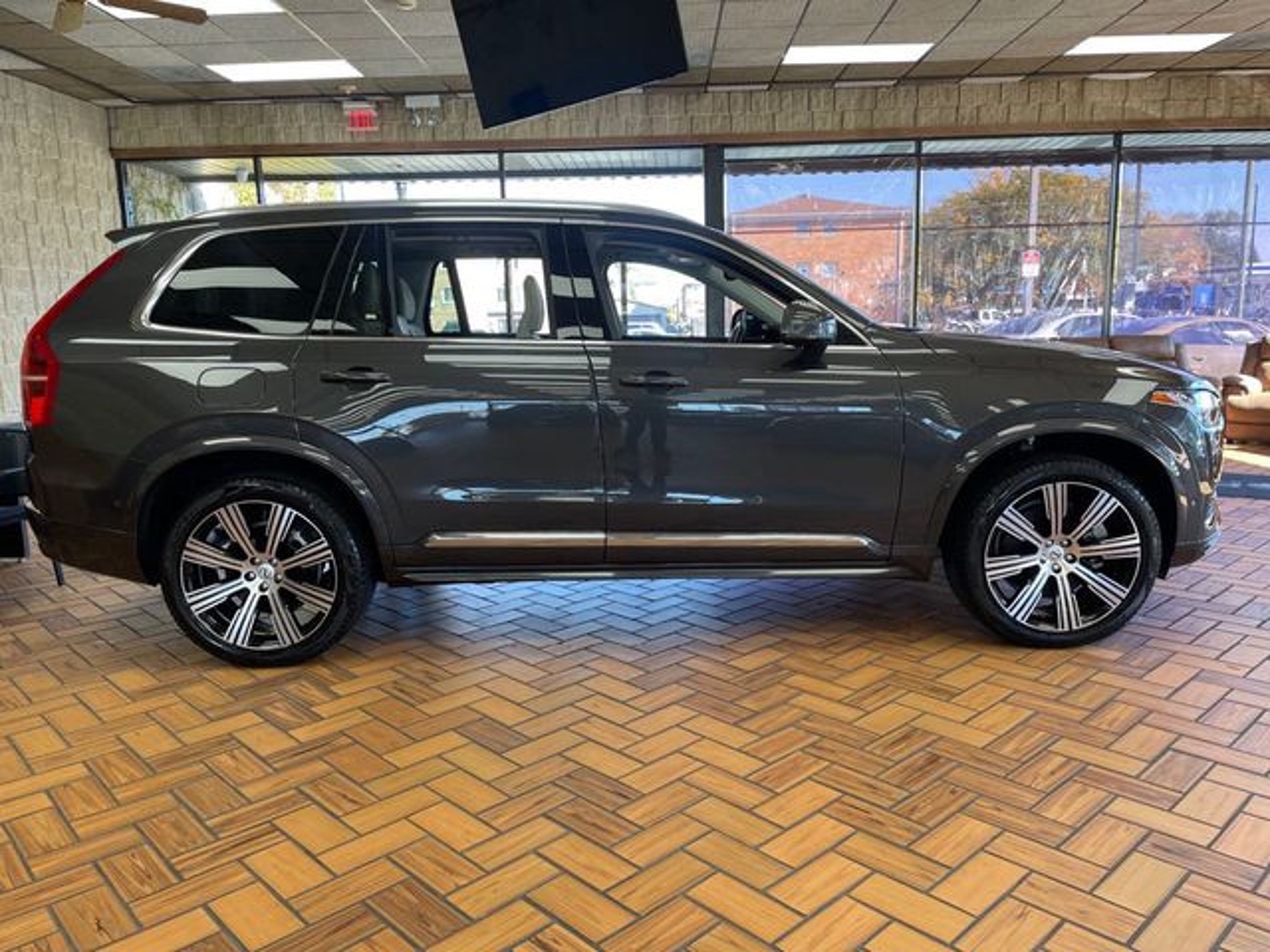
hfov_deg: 67.3
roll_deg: +2.3
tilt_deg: -9.1
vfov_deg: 53.1
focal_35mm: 26
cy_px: 476
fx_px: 954
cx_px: 635
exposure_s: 1/120
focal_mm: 4.2
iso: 50
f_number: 1.6
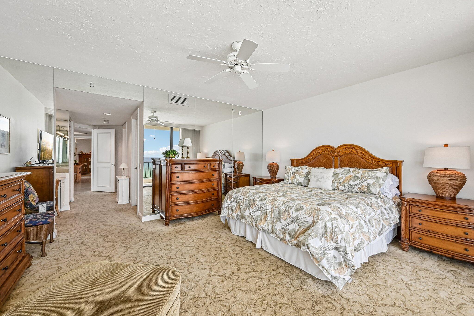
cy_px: 158
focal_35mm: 14
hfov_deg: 104.3
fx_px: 184
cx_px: 237
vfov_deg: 81.2
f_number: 8
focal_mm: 14
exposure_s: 1/500
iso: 2500
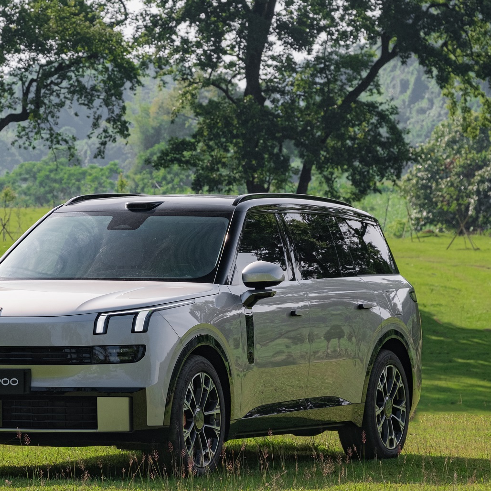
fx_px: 3595
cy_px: 224
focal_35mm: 224
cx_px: 72
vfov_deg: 7.8
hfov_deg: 7.8
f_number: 6.4
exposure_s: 1/160
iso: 200
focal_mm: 80.4
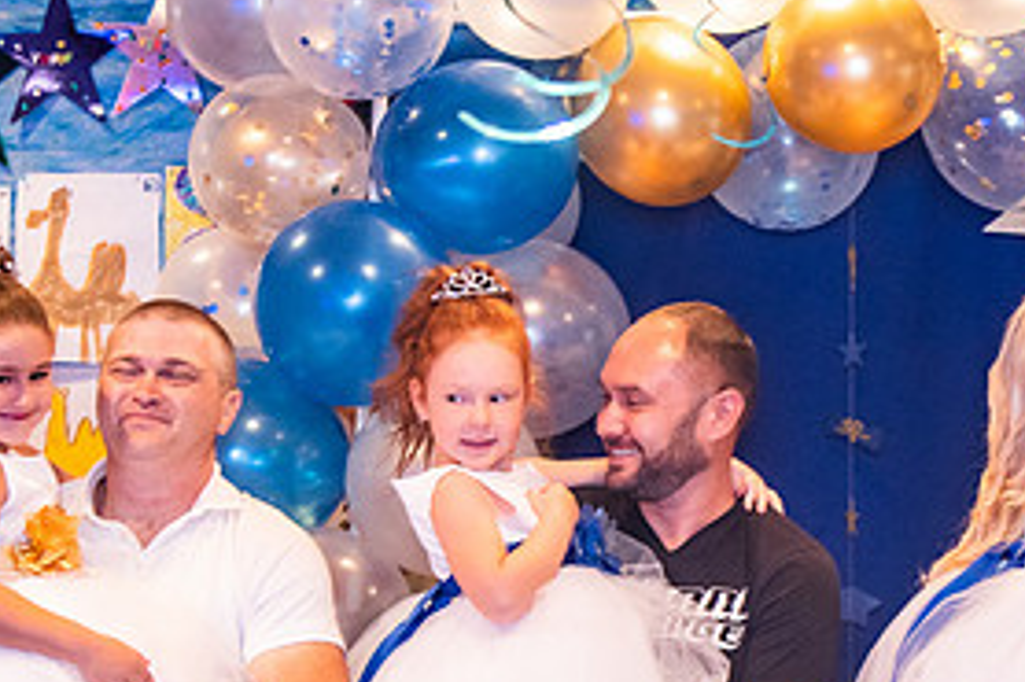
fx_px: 4240
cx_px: 954
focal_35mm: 149
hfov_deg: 13.6
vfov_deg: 9.2
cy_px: 523
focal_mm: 70
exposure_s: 1/200
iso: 3200
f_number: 2.8
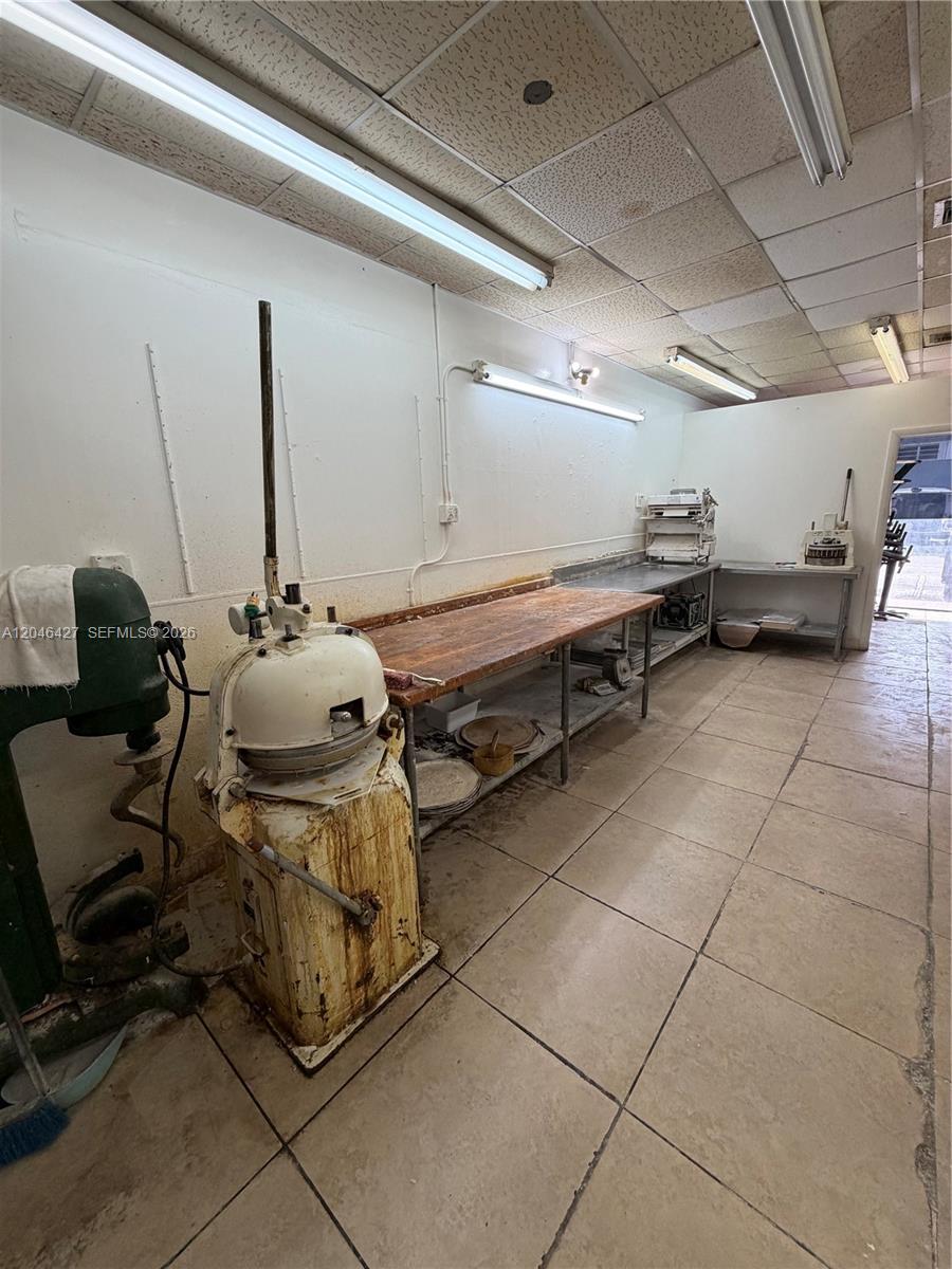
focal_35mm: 14
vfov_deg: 102.1
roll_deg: +1.9
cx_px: 476
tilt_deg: -13.3
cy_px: 634
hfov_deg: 85.7
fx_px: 513
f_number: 2.2
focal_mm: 2.22
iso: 200
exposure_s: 1/120
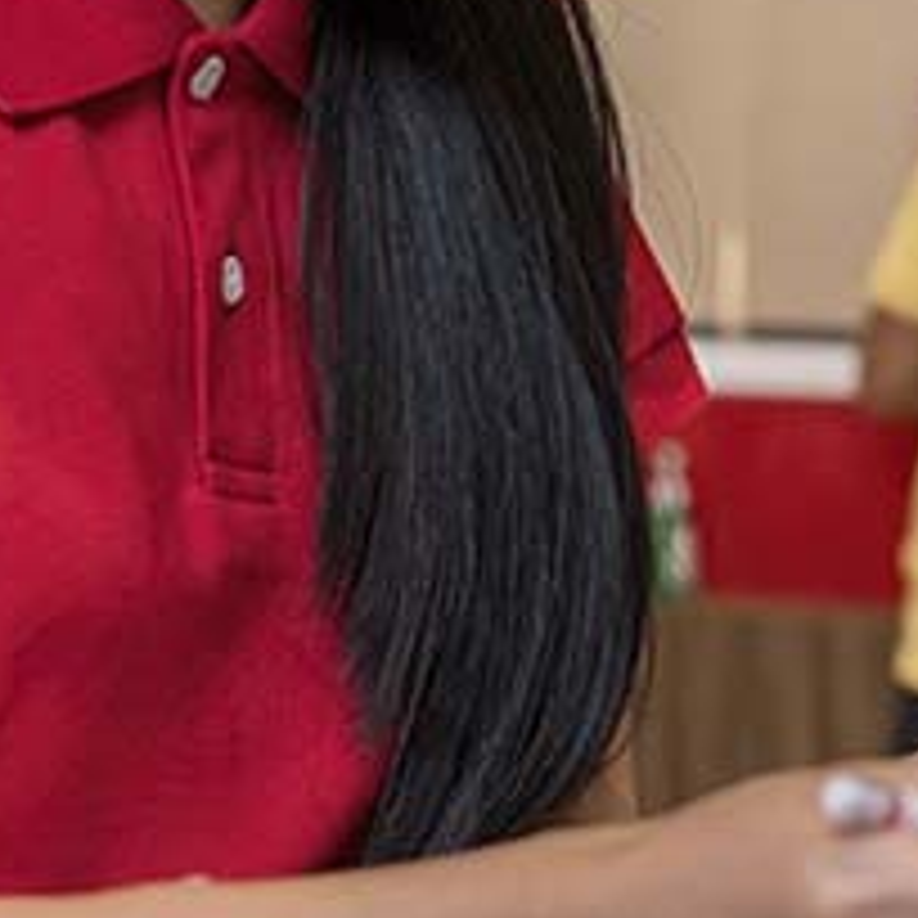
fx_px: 4080
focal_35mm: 136
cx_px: 1166
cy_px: 4
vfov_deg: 12.7
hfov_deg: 12.5
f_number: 2.8
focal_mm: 34
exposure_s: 1/200
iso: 1000
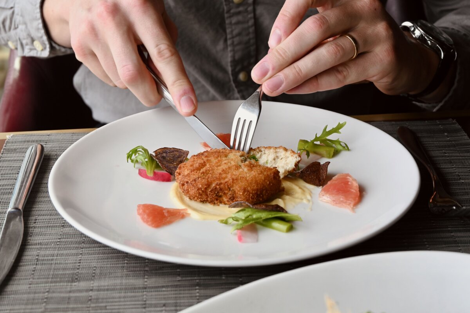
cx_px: 235
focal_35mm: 68
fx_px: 881
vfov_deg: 20.2
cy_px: 156
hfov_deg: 29.9
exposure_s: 1/250
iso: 400
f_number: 6
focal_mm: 45
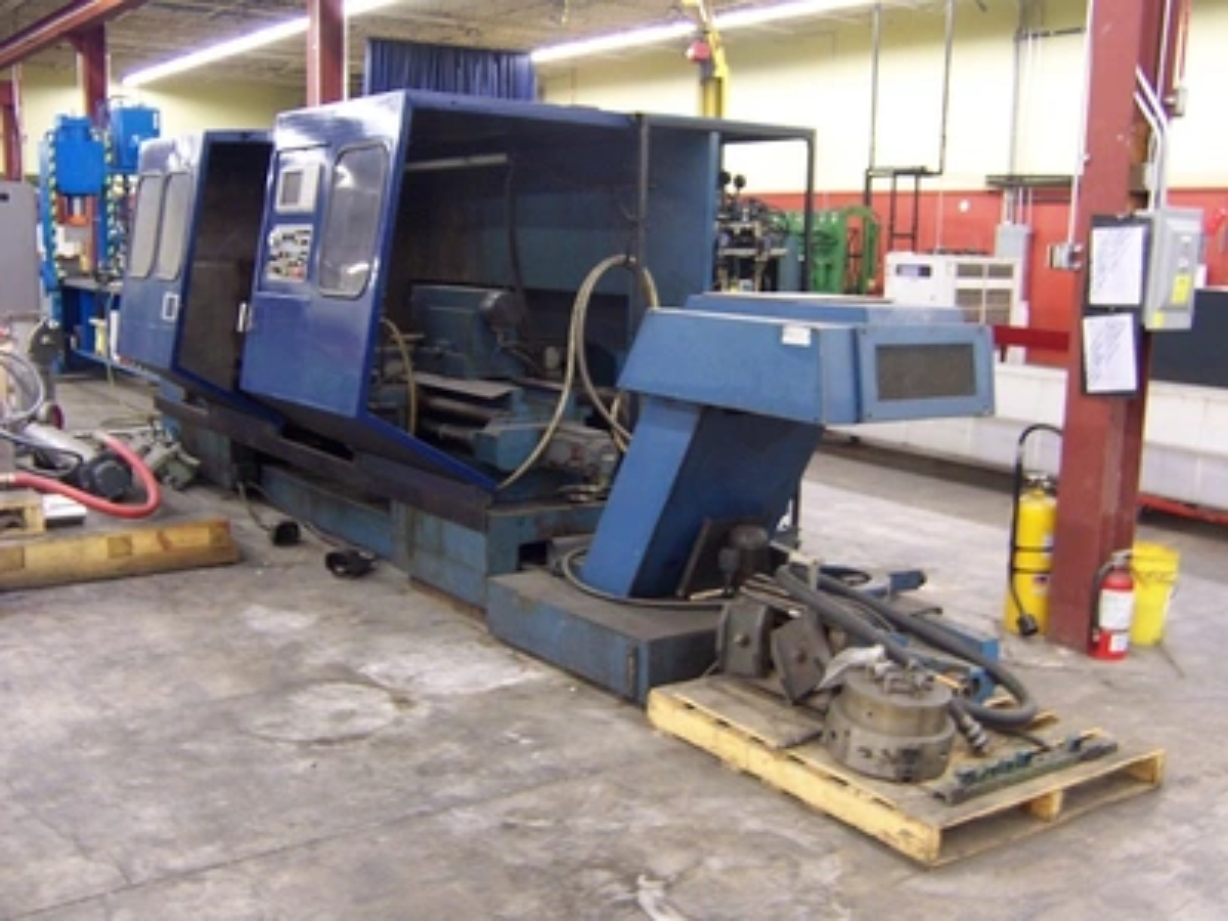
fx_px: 1277
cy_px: 460
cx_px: 614
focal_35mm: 36
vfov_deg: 39.7
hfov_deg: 51.4
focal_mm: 5.6
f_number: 2.8
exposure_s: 1/8
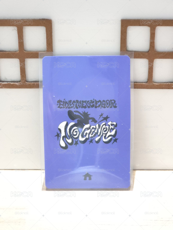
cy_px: 115
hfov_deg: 21.3
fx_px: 460
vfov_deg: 28.2
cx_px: 86
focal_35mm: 69
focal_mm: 7
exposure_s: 1/30
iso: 500
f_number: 2.4
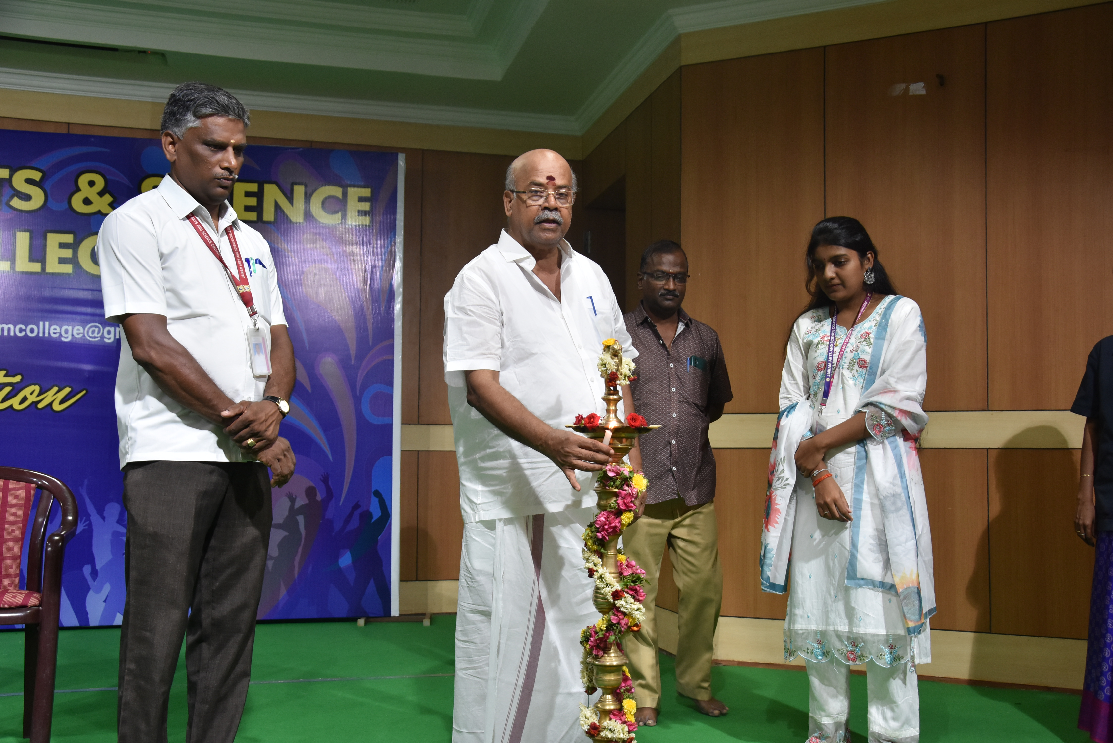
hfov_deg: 51.3
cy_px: 372
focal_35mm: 38
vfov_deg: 35.5
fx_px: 1160
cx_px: 556
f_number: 5
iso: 800
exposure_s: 1/100
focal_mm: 25
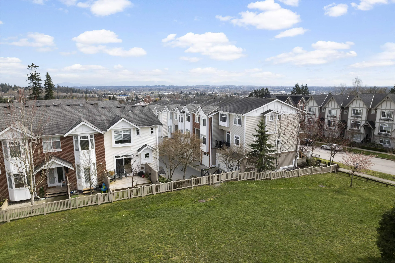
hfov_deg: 78.6
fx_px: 241
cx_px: 198
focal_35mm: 22
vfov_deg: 57.2
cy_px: 132
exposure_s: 1/20
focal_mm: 8.38
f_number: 2.8
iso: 100
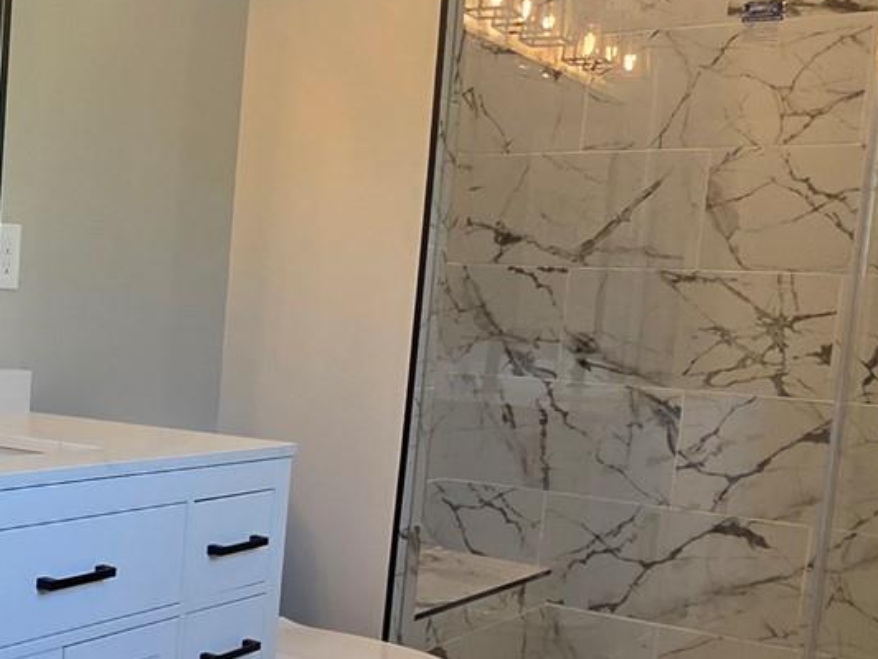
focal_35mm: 50
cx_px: -134
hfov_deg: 32.6
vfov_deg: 28.9
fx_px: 1268
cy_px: 451
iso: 40
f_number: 1.9
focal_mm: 2.2
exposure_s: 1/120
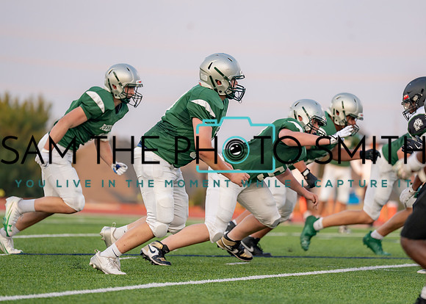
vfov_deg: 5.8
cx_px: 232
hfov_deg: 8.1
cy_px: 162
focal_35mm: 248
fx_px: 3002
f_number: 2.8
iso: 320
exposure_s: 1/1250
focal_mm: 200
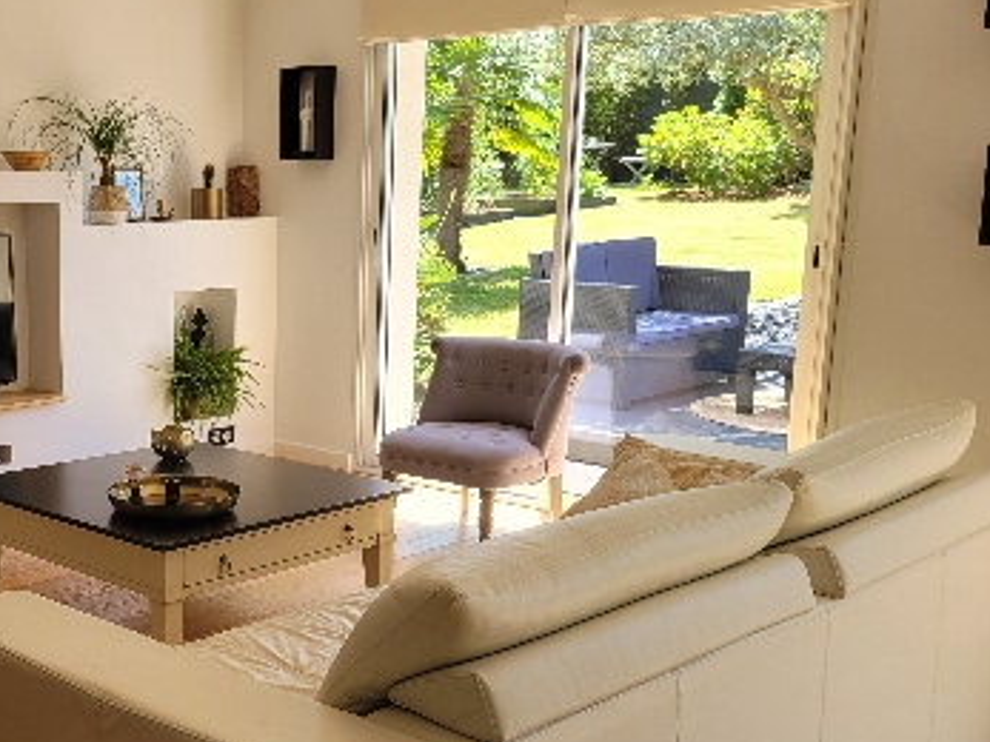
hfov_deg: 38.0
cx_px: 174
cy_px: 465
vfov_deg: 30.1
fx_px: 1372
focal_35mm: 48
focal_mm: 5.4
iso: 40
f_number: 1.8
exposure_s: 1/169
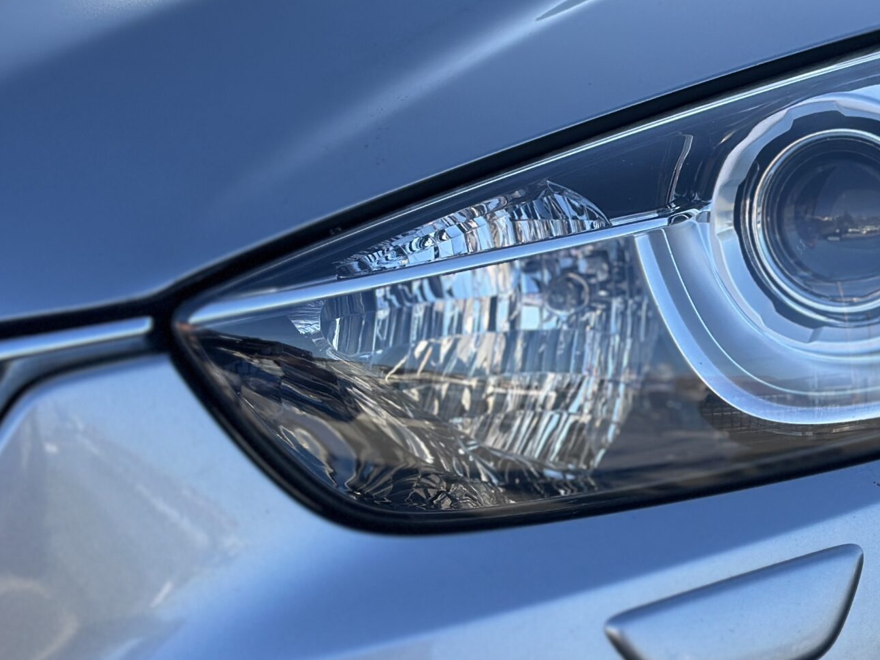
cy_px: 282
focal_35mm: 95
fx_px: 2415
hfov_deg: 20.1
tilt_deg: -7.1
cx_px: 861
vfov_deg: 15.6
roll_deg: -0.2
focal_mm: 6.86
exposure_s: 1/1414
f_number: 1.78
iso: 80
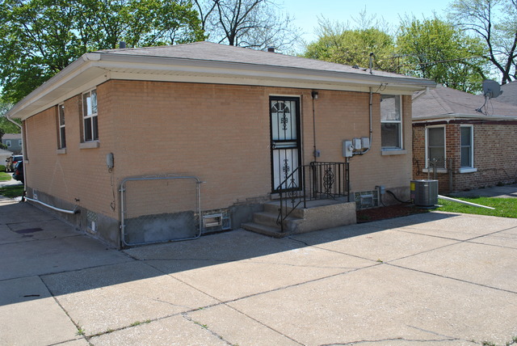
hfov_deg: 57.2
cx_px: 258
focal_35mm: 33
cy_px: 173
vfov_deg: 40.0
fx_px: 474
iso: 100
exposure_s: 1/250
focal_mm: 22
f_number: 8
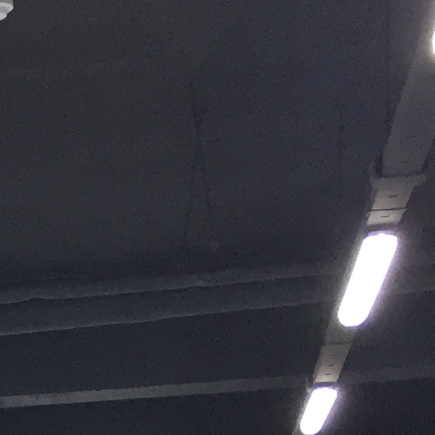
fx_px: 1976
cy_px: 679
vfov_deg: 11.9
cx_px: -622
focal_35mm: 139
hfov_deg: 10.7
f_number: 2.2
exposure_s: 1/30
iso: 32
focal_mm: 4.15
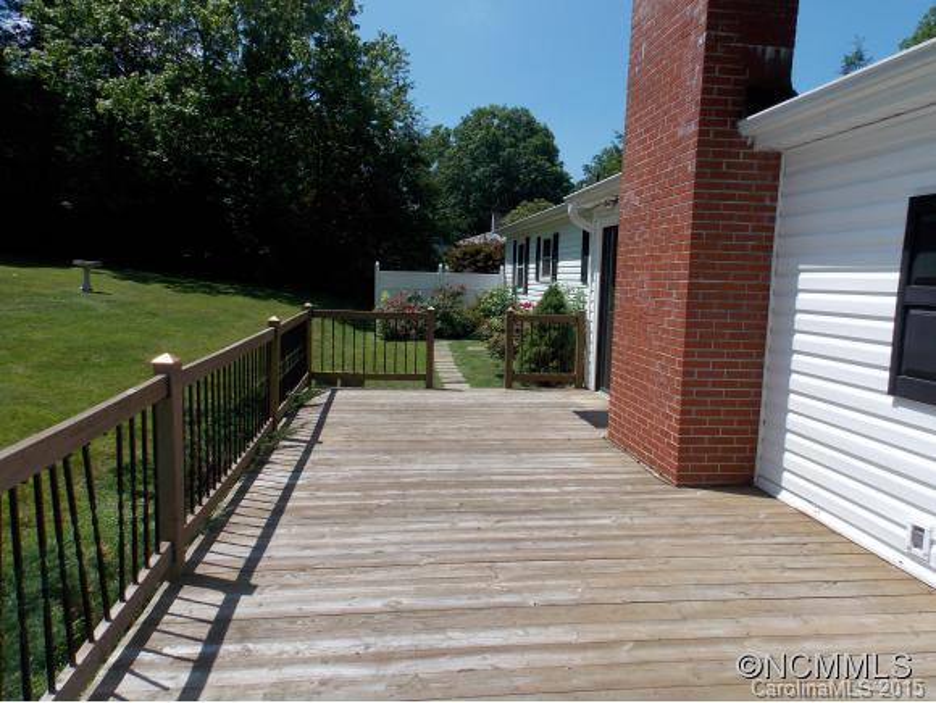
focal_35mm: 24
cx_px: 468
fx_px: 649
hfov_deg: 71.6
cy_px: 352
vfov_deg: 56.9
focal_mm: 4.3
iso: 80
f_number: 3.1
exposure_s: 1/1000
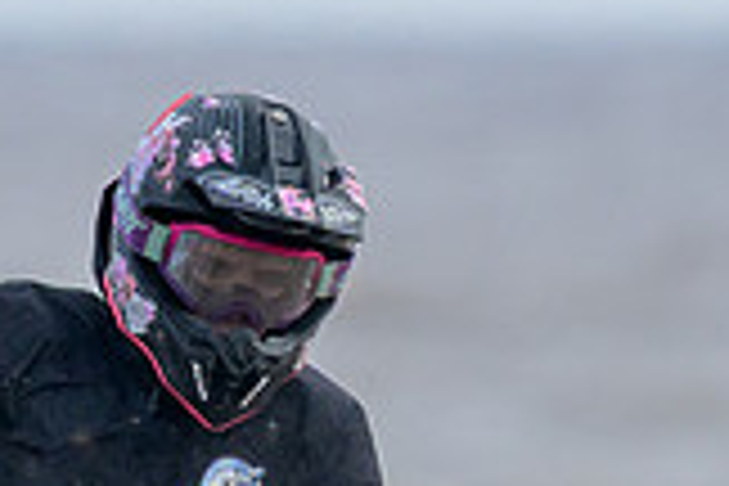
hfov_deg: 0.5
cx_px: -108
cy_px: 949
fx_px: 81075
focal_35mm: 4004
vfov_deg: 0.3
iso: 450
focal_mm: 570
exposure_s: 1/640
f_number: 8
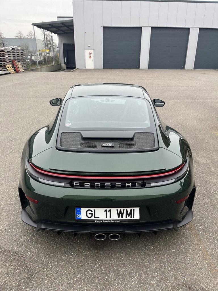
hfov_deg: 53.1
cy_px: 146
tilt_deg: -21.9
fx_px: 218
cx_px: 109
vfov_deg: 67.3
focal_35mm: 26
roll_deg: +0.6
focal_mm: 5.1
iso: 50
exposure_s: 1/661
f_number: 1.6
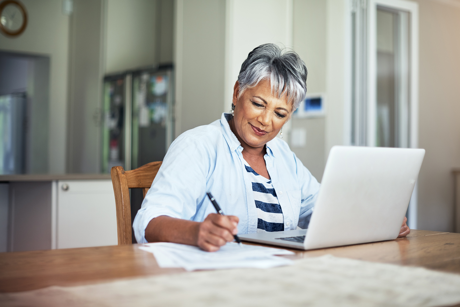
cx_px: 230
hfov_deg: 39.6
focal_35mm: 50
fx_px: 639
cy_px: 154
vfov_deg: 27.0
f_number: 2
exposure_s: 1/400
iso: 320
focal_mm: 50
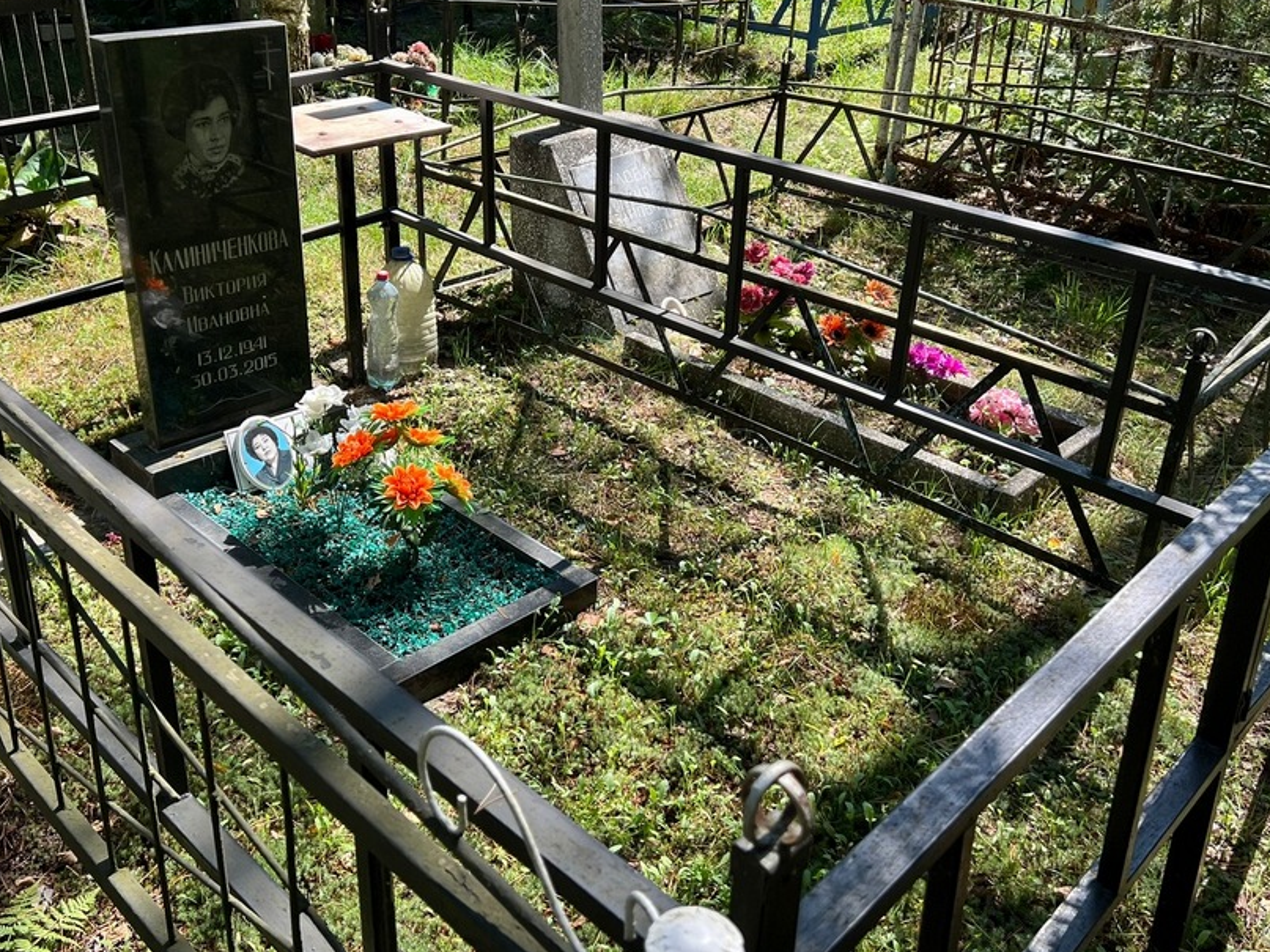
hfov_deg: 55.3
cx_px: 593
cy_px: 379
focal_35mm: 33
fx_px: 1211
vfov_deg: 42.7
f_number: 1.5
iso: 50
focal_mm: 5.7
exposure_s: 1/743
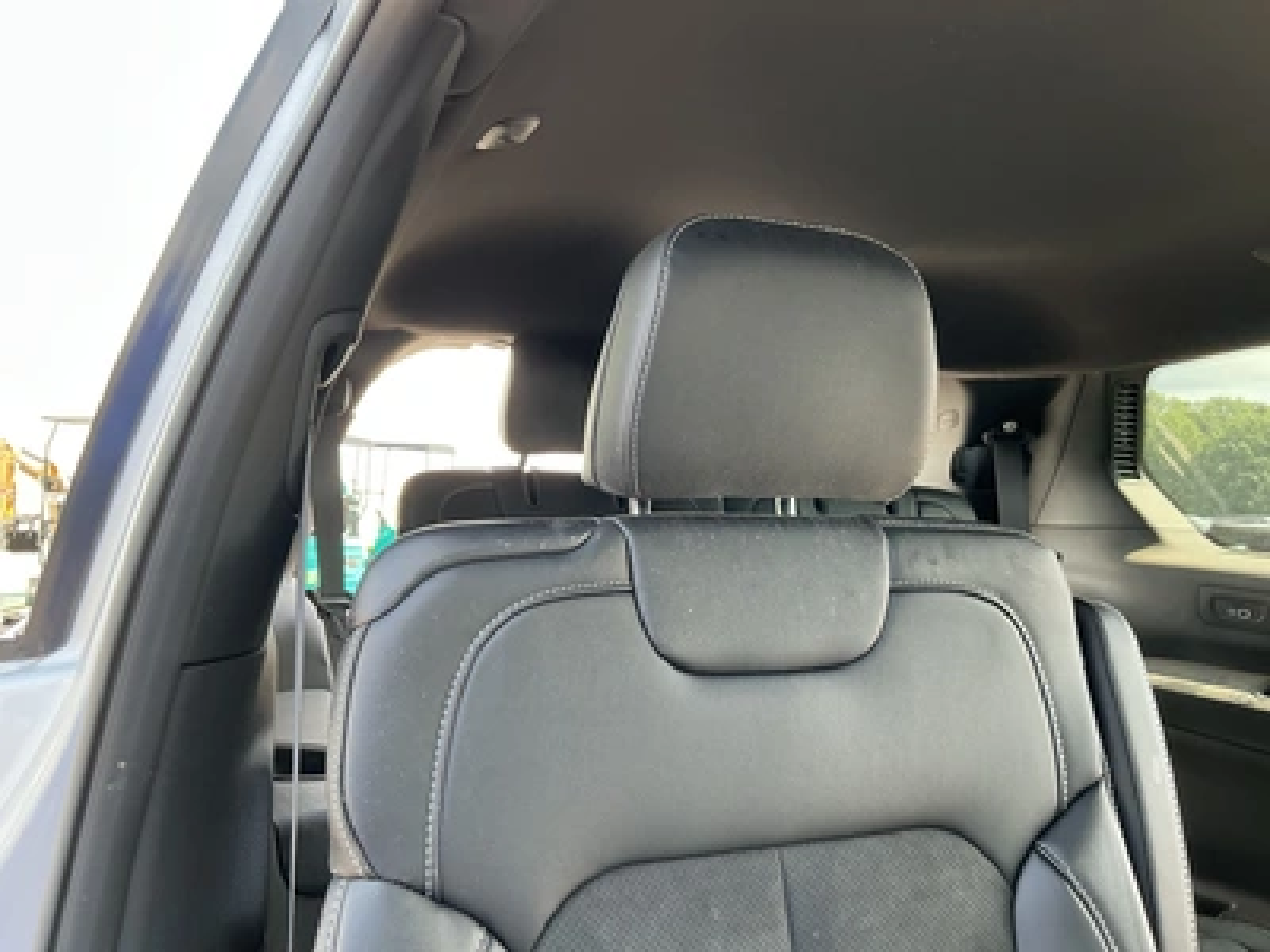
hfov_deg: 63.4
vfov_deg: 49.7
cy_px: 476
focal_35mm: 28
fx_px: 1027
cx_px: 635
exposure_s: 1/122
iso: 50
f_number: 1.8
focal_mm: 3
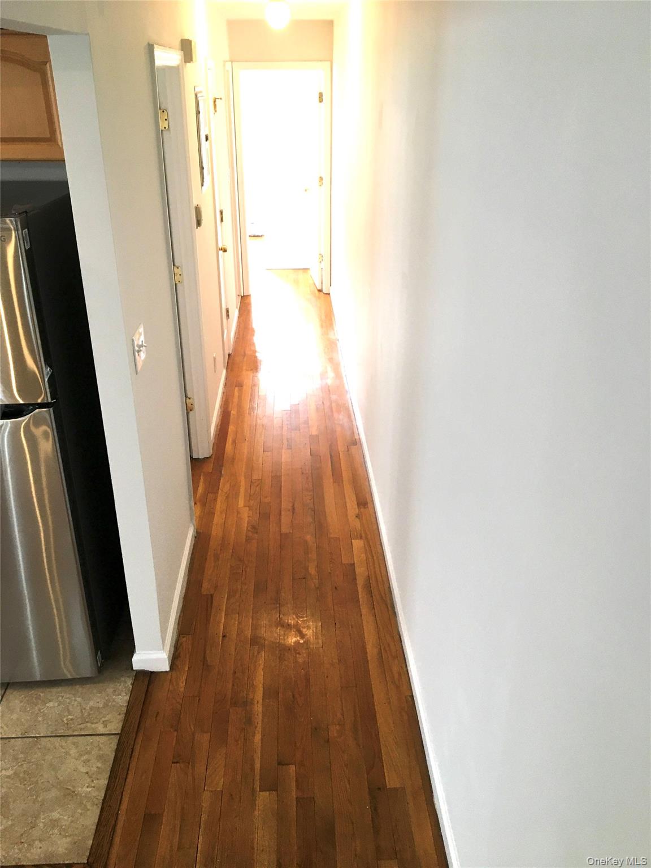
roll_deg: +0.2
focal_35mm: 29
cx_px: 326
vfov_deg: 61.7
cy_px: 434
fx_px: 727
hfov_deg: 48.2
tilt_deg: -25.3
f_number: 2.2
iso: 40
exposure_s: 1/30
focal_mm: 4.15
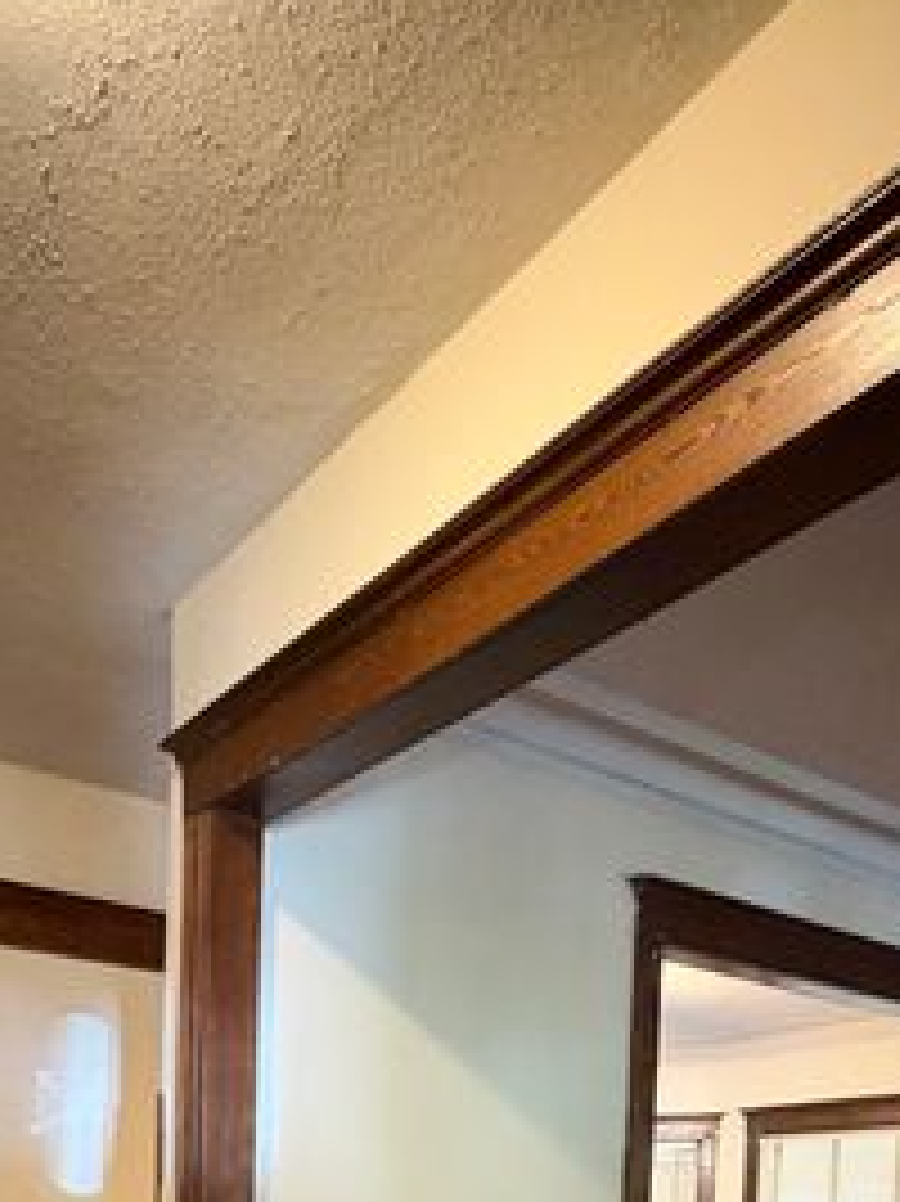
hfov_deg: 40.3
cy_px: 1380
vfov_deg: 40.3
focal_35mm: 35
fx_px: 1214
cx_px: 328
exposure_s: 1/40
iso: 1000
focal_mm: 2.22
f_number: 2.2
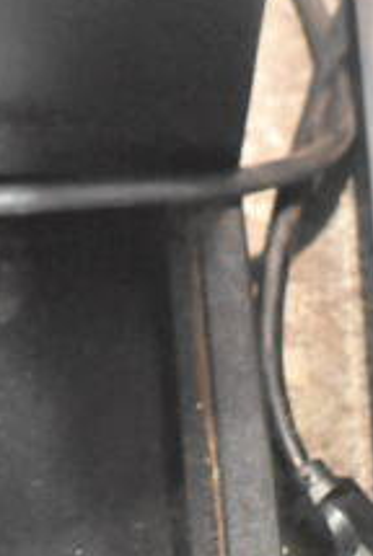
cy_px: -388
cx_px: -28
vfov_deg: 11.2
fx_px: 2666
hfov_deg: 8.0
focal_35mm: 172
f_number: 4
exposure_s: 1/40
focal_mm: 27
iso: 8000
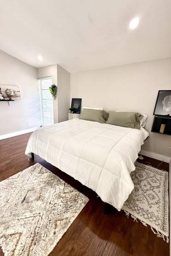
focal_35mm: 15
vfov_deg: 100.4
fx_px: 107
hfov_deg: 76.9
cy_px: 127
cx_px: 73
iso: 80
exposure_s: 1/120
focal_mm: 2.22
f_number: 2.2
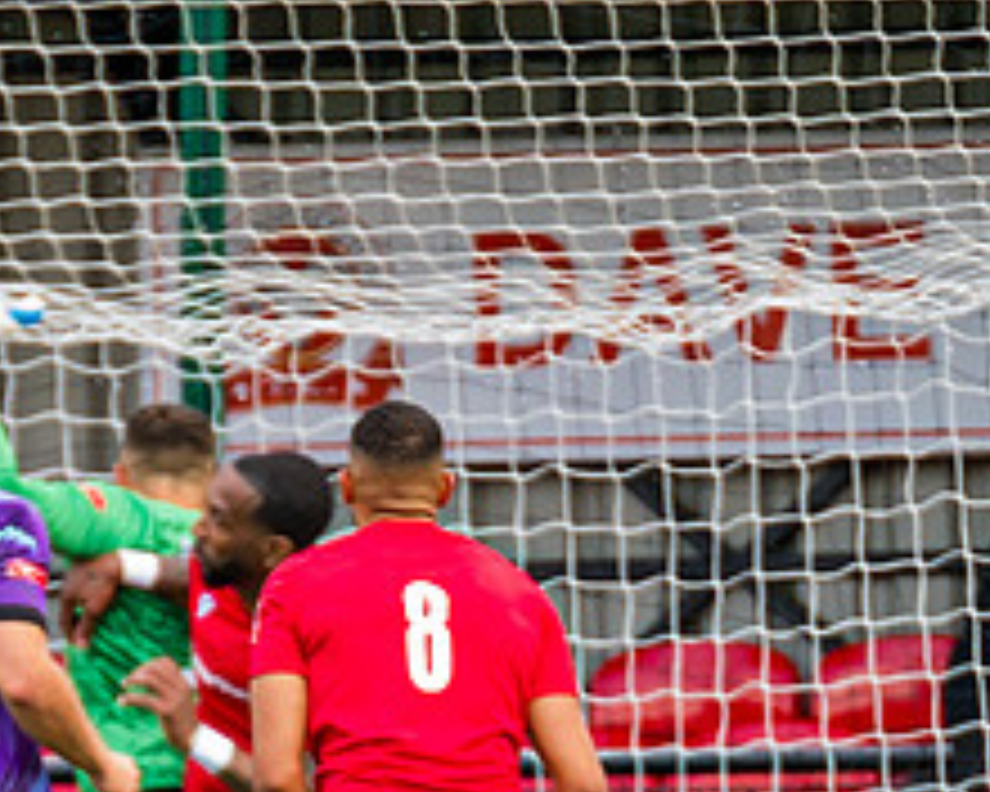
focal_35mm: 1687
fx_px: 49429
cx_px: 412
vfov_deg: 0.9
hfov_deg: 1.1
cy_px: 980
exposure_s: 1/800
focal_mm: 300
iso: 800
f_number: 2.8
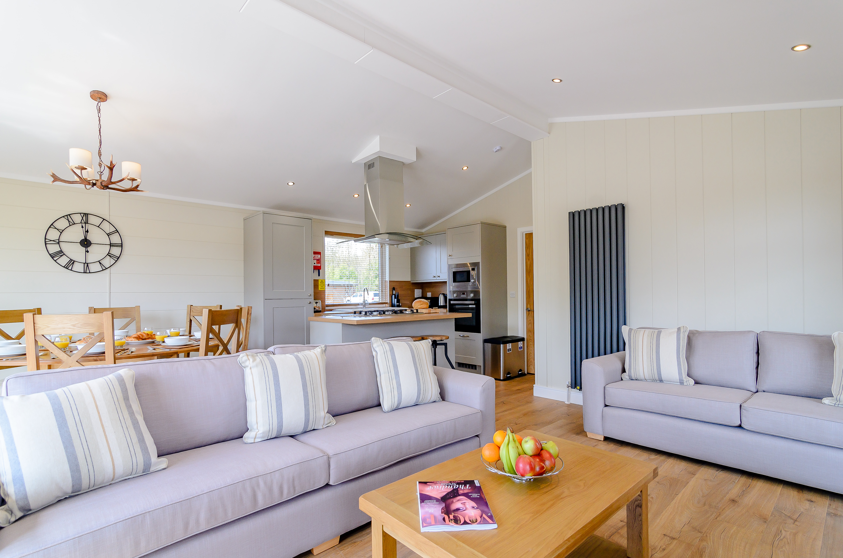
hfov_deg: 95.1
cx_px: 422
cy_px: 279
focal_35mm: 16
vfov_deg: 71.8
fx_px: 386
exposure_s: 1/80
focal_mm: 11
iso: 200
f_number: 5.6
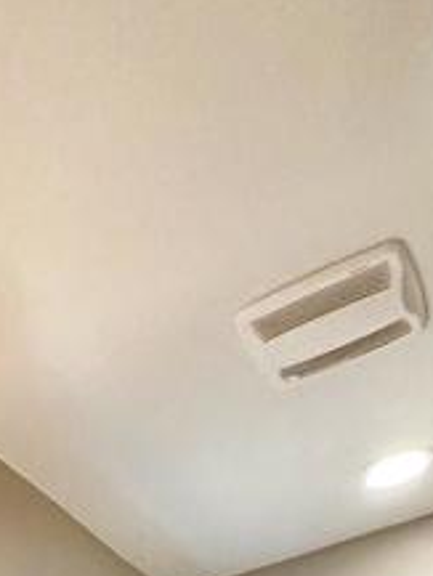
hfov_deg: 20.7
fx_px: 1100
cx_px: -101
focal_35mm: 66
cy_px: 1248
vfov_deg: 17.2
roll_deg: +4.4
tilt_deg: -11.0
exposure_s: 1/120
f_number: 2.2
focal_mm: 2.22
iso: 200
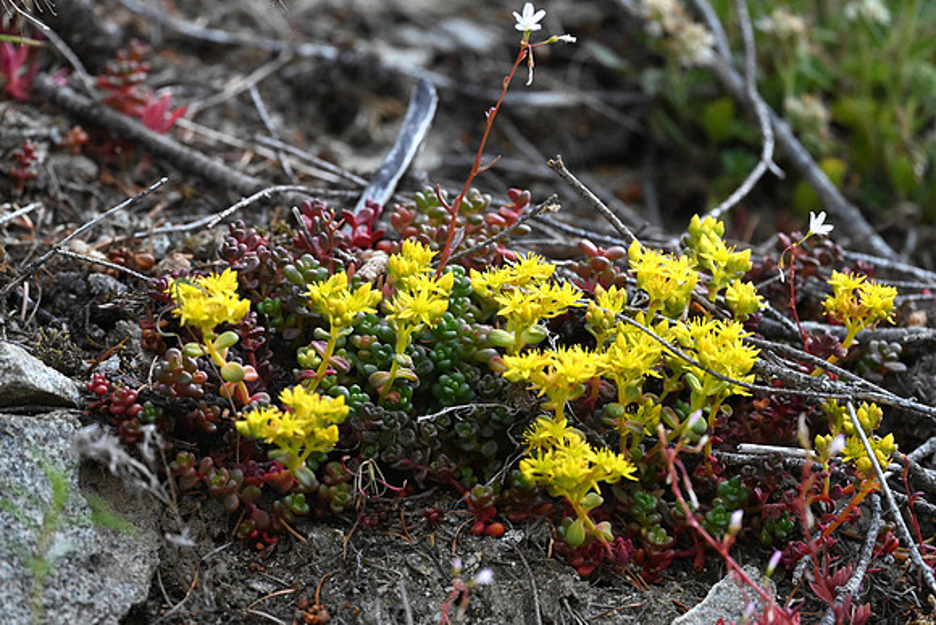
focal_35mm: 600
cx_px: 468
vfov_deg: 2.3
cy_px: 312
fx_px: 15603
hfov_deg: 3.4
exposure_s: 1/2500
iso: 6400
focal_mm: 600
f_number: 6.3
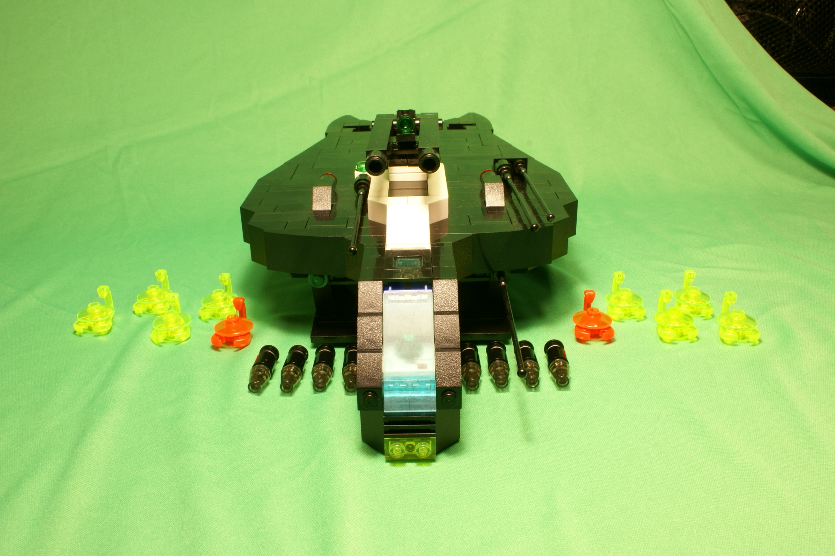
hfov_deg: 57.2
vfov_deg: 40.0
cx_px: 418
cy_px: 278
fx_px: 765
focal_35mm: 33
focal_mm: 22
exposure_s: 3.2
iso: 100
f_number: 22
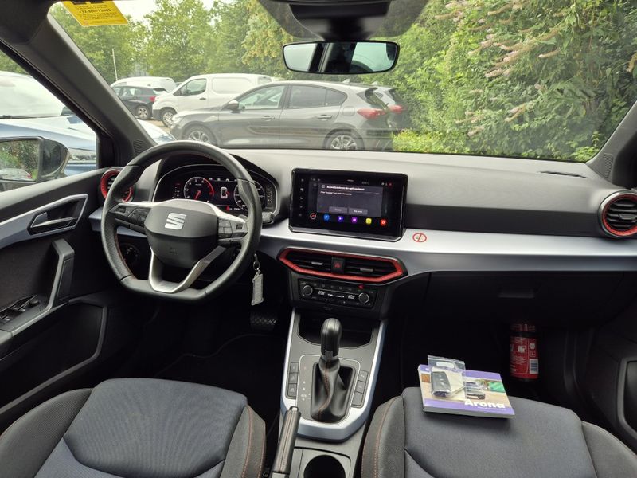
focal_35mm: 23
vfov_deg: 58.9
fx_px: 423
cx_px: 318
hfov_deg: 73.9
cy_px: 239
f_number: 1.8
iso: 32
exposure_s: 1/180
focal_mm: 5.4
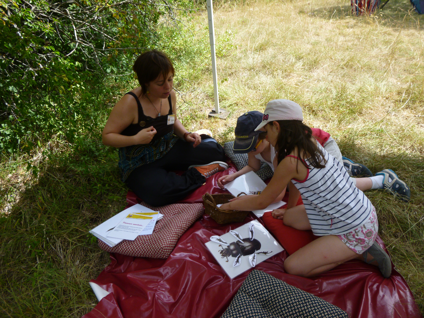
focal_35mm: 29
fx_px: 355
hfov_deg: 61.7
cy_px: 159
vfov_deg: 48.2
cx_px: 212
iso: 100
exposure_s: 1/250
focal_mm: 5.2
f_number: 3.3
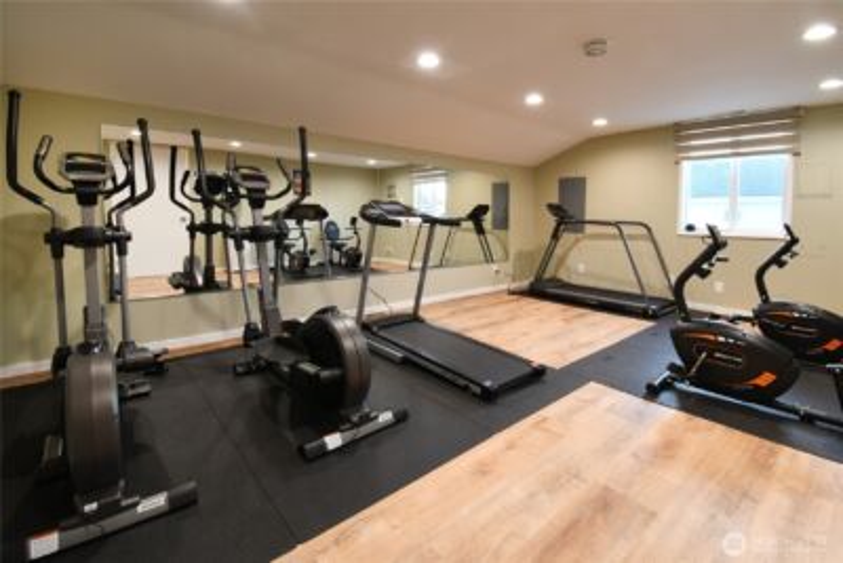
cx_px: 422
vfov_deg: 77.4
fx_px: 351
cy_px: 282
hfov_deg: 100.4
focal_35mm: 15
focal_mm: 10
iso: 200
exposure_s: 1/1.6
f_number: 11
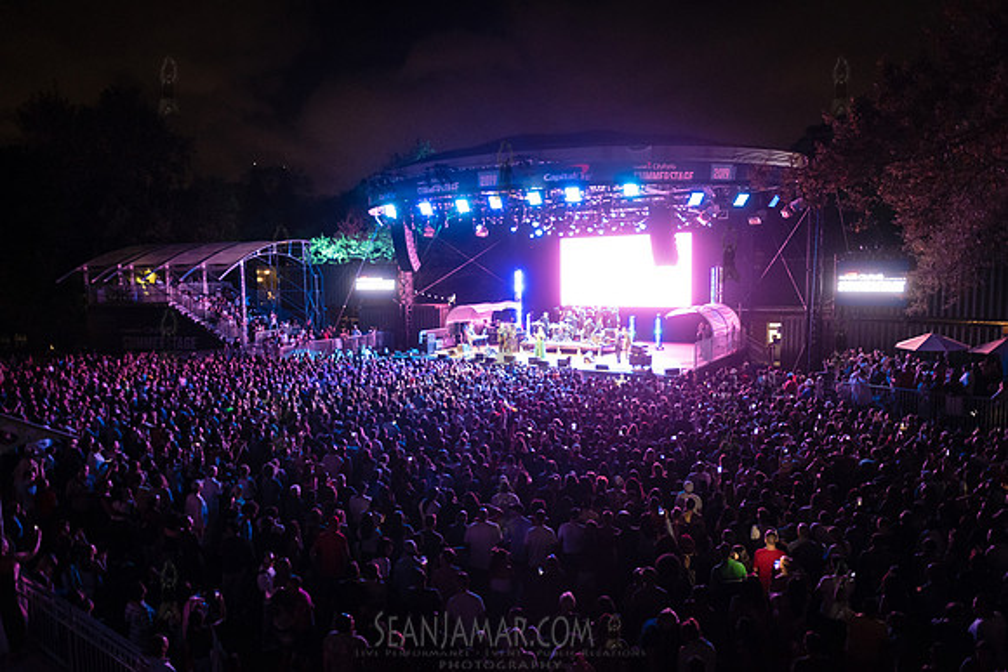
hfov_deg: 73.7
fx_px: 672
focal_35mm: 24
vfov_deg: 53.2
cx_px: 504
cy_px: 336
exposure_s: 1/125
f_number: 3.2
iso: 5000
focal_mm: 24
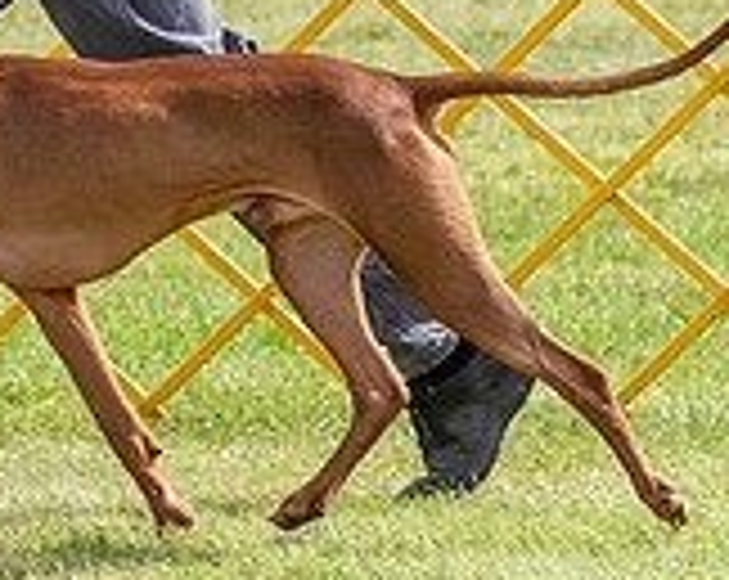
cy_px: -129
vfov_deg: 2.5
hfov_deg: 3.2
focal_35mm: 614
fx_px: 13224
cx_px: -146
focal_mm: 129
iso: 125
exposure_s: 1/1000
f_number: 3.5
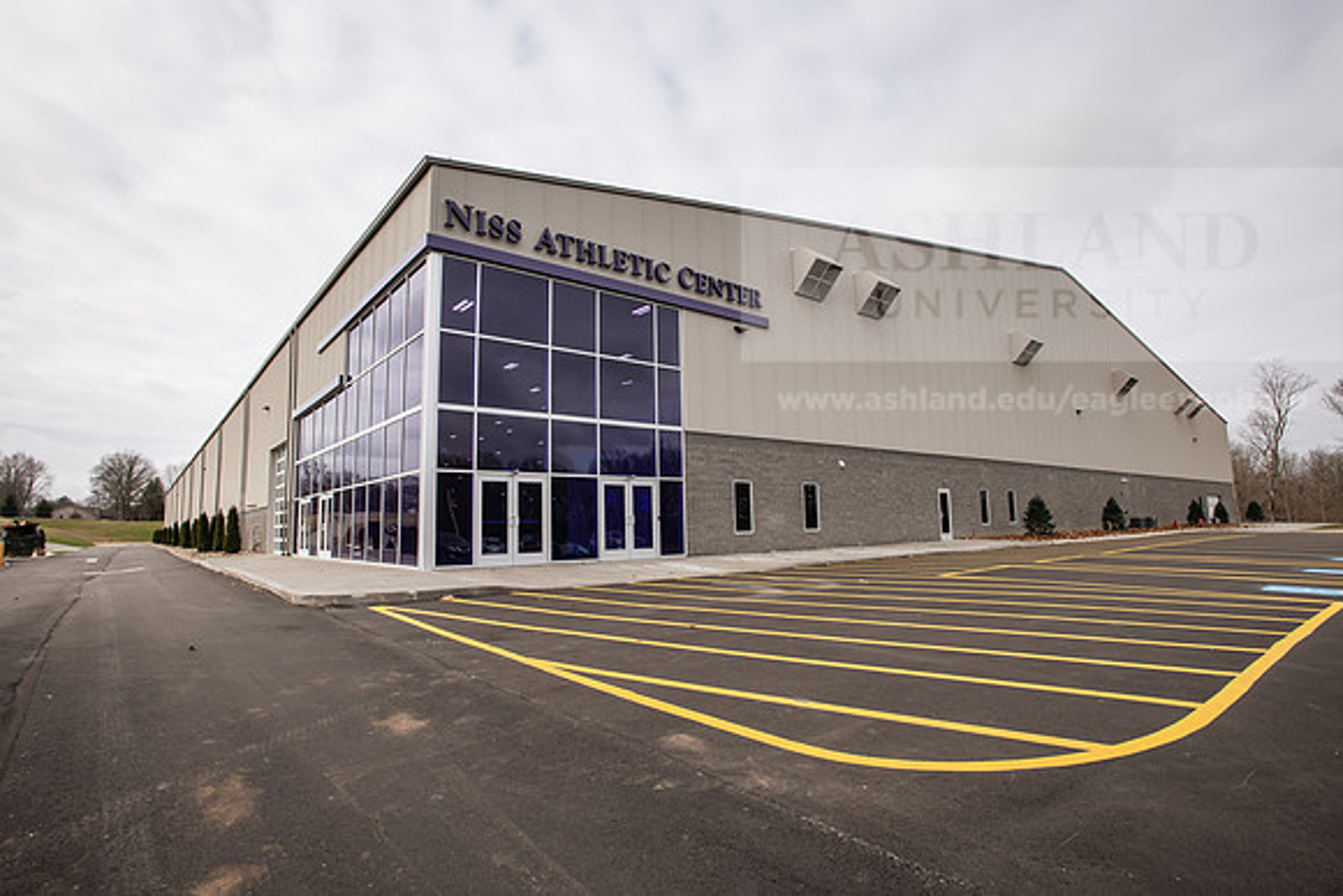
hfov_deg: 86.9
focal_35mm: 19
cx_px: 672
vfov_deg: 64.6
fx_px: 709
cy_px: 448
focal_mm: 19
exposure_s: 1/400
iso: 200
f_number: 8
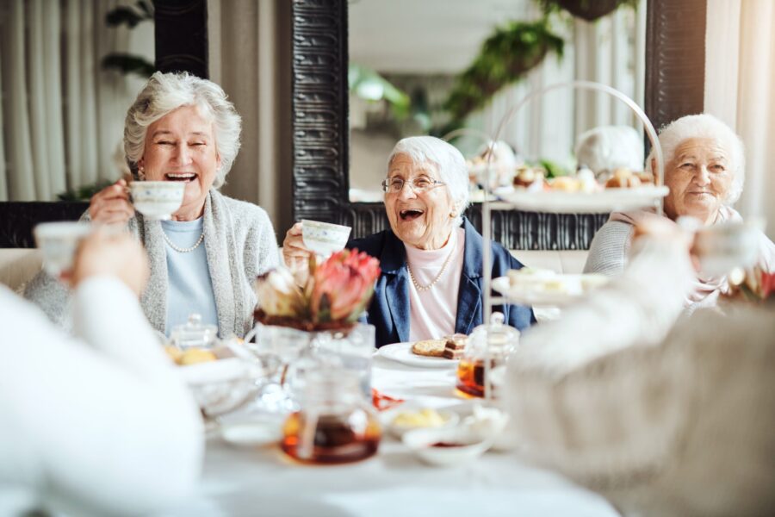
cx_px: 388
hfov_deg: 39.6
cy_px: 258
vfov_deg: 27.0
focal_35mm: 50
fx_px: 1076
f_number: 1.6
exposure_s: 1/1250
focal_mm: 50
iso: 200
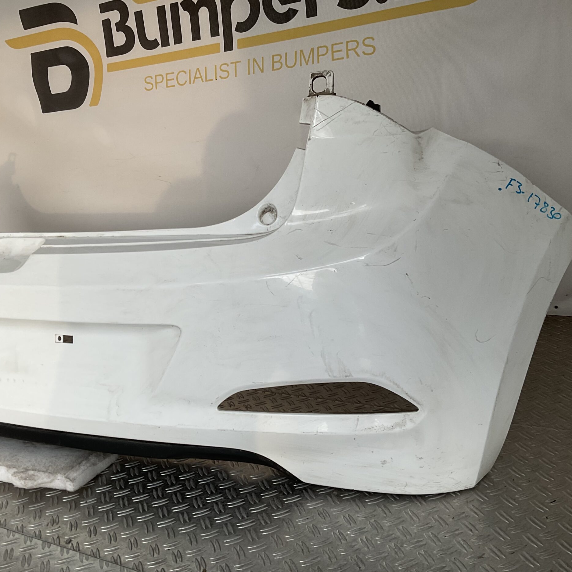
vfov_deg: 47.2
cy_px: 288
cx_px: 245
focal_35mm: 35
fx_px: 654
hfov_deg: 47.1
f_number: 1.8
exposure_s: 1/120
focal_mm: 3
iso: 32
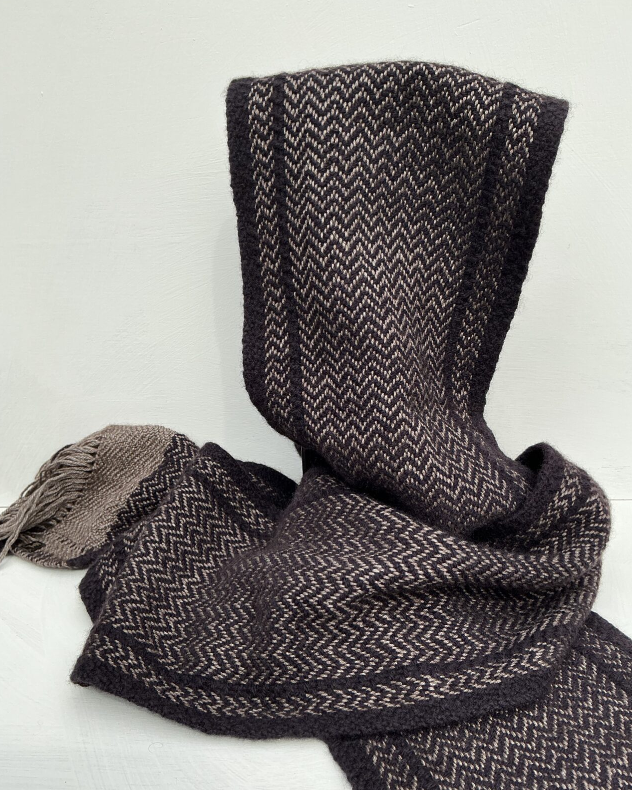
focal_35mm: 31
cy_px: 427
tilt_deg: -23.7
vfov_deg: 57.1
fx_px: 725
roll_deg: +3.5
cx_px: 312
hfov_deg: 47.1
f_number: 1.8
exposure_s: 1/1144
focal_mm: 3
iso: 25
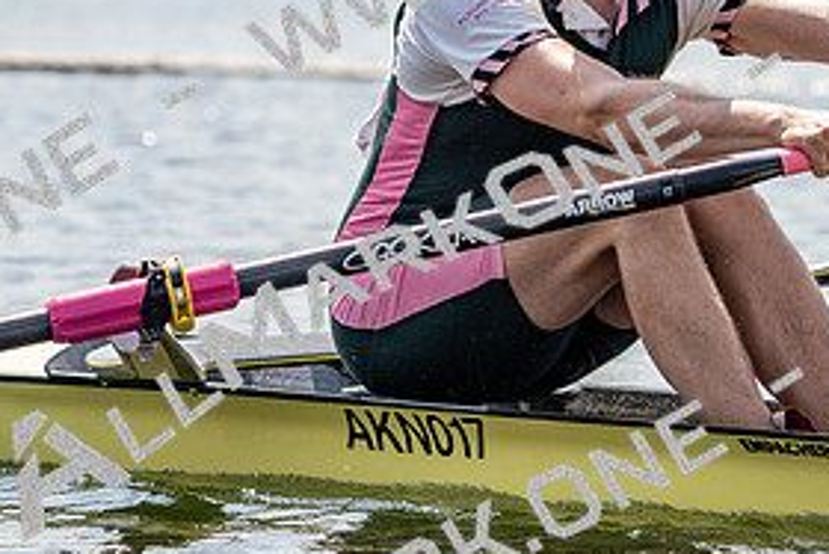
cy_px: 81
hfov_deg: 5.0
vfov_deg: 3.3
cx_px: 613
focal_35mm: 414
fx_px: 9538
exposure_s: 1/1600
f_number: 5.6
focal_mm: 200
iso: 200
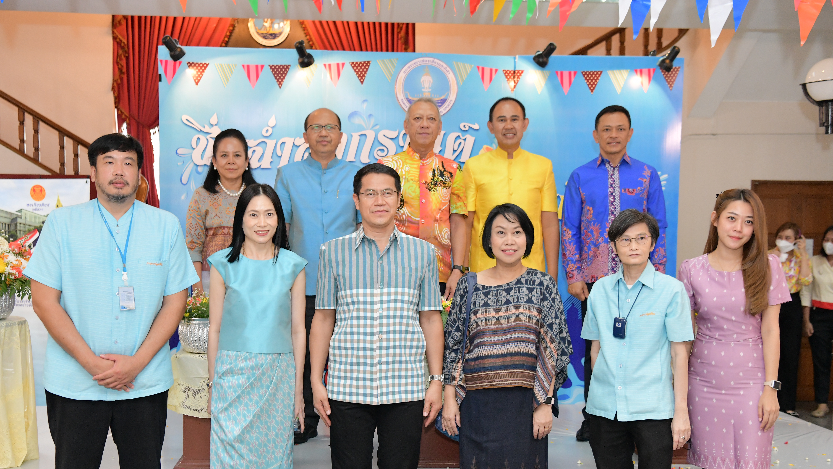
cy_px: 309
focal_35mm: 45
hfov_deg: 45.4
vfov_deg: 26.4
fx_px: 994
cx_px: 392
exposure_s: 1/200
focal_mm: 38
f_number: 4
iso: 2500
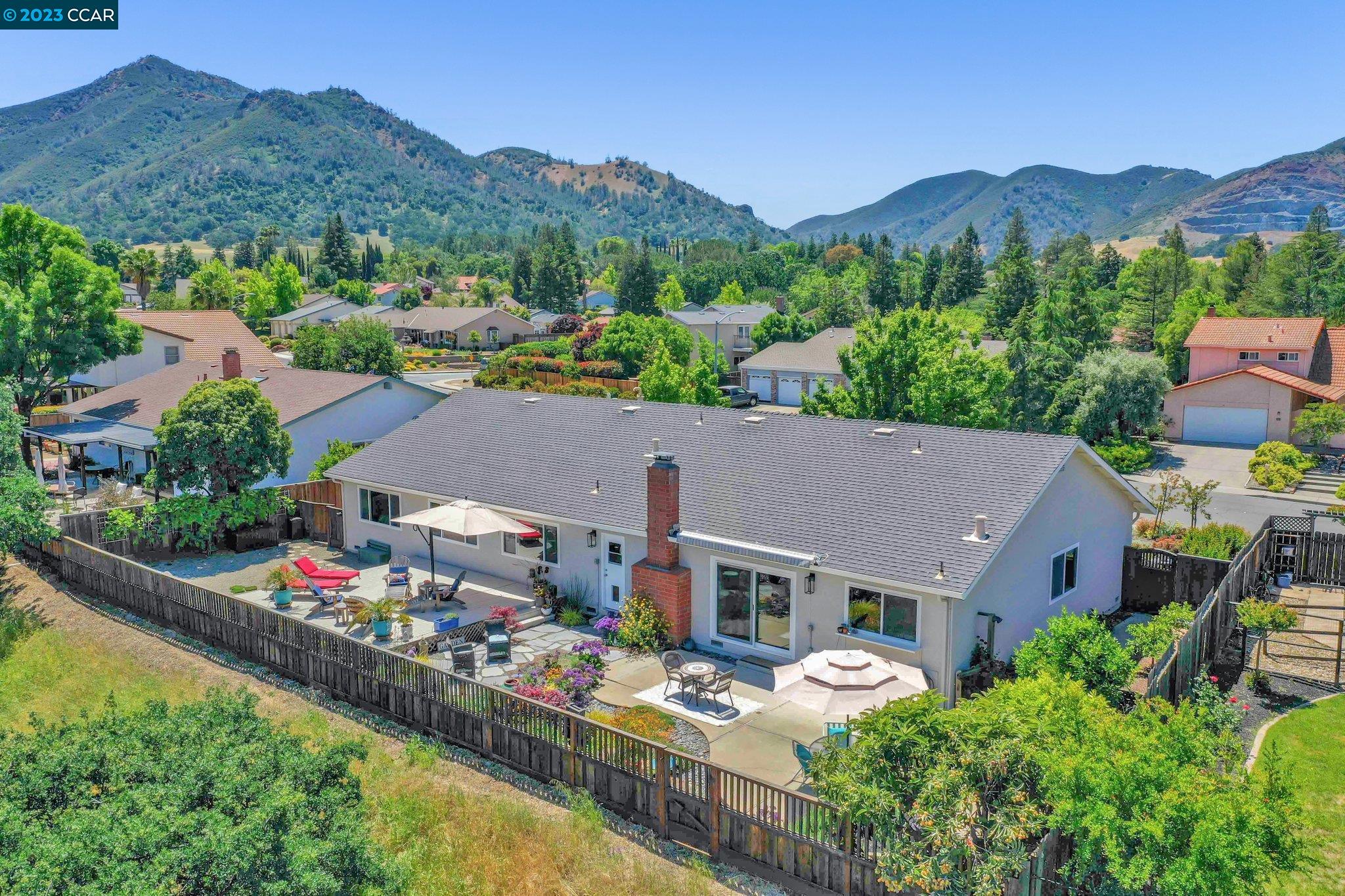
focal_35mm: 28
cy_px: 448
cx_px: 672
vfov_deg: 46.4
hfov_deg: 65.5
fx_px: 1046
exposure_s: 1/500
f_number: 5.6
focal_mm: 10.26
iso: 100
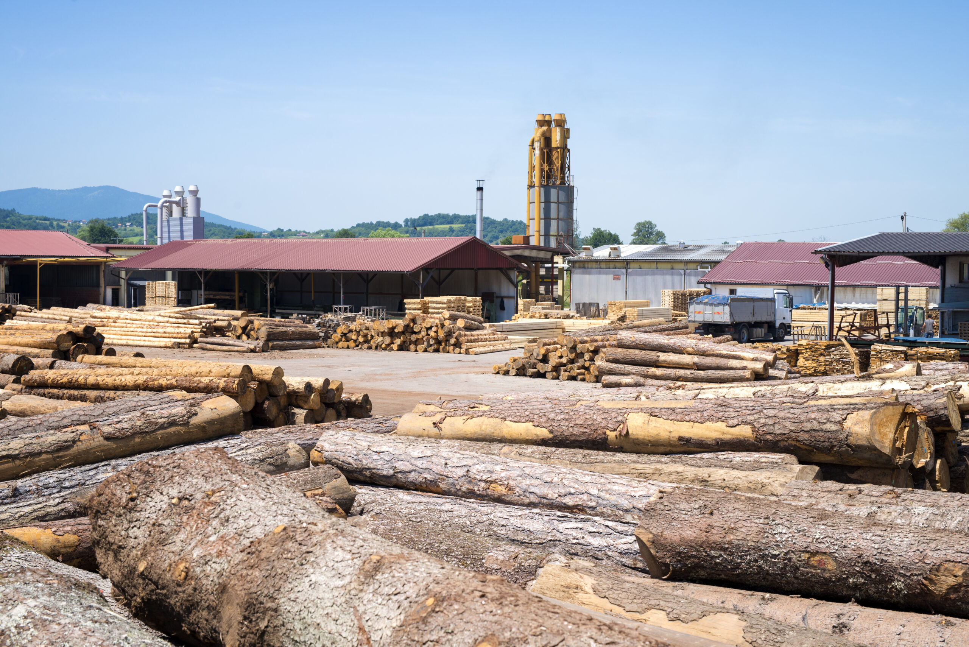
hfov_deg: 39.6
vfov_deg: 27.0
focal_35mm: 50
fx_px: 1346
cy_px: 324
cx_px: 484
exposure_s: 1/500
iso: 320
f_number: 10
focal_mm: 50
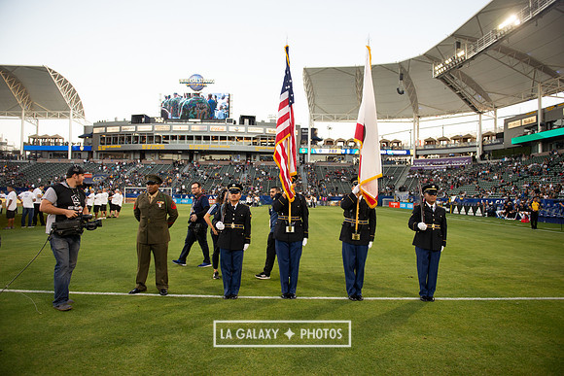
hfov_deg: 73.7
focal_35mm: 24
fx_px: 376
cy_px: 188
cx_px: 282
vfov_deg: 53.2
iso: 1000
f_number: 2.8
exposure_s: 1/640
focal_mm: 24
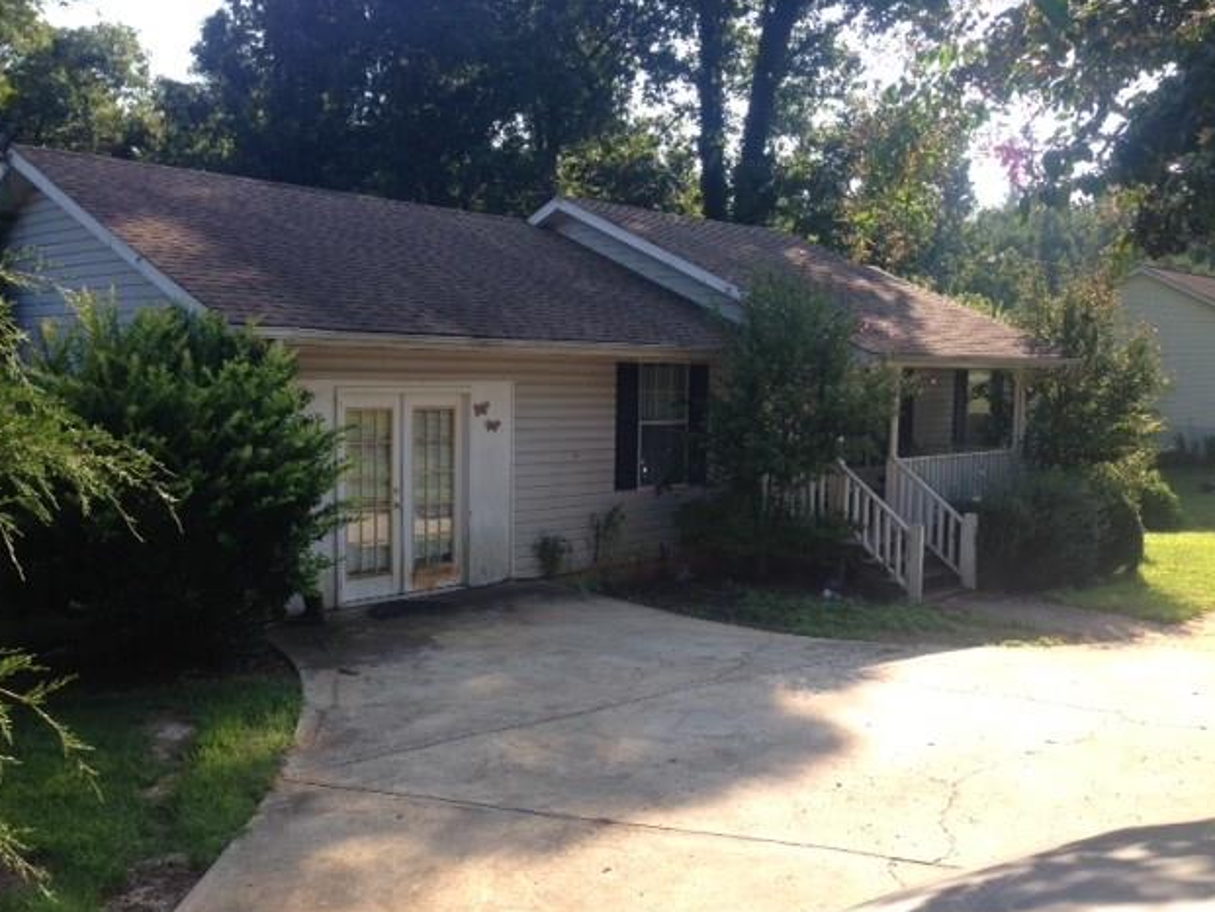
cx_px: 597
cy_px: 464
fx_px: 1194
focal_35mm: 34
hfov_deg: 53.9
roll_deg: -1.6
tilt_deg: -5.7
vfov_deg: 41.8
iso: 50
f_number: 2.4
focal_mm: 4.12
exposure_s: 1/411
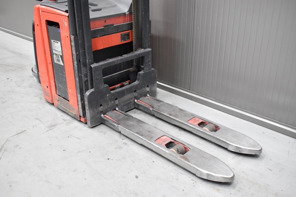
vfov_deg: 36.9
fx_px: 296
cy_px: 98
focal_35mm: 36
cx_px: 148
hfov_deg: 53.1
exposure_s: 1/30
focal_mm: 24
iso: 1600
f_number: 4.5
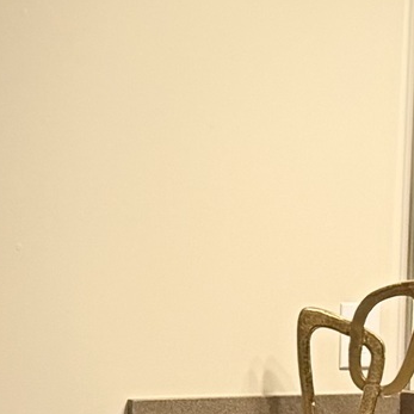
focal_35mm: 188
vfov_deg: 9.2
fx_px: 2544
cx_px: -360
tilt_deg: -6.3
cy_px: 494
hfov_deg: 8.9
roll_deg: +0.9
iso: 125
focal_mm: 6.76
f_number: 1.78
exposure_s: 1/120
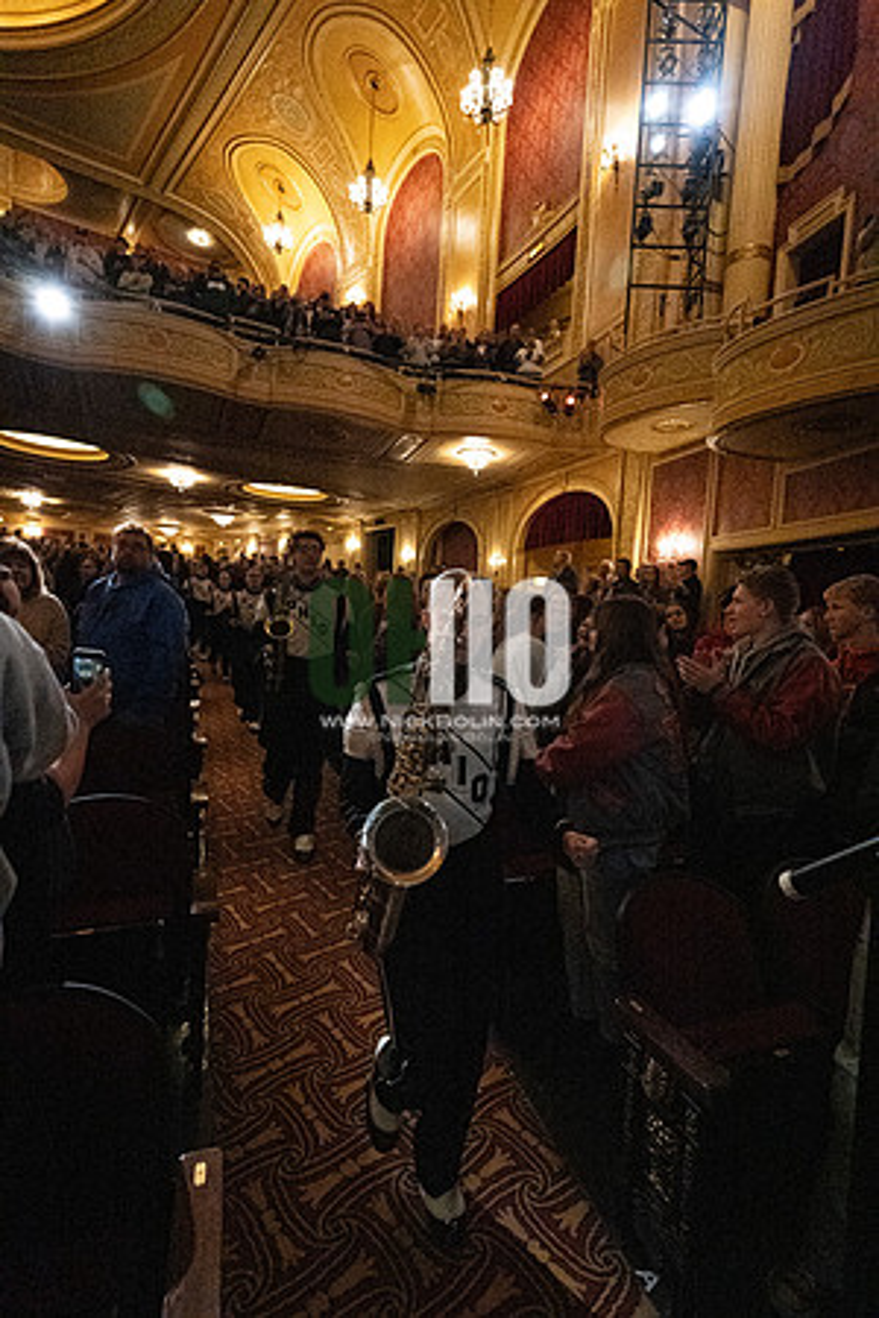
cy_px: 659
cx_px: 440
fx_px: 604
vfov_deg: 95.0
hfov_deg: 72.1
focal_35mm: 16
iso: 40637
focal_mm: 16.5
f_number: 4
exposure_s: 1/400
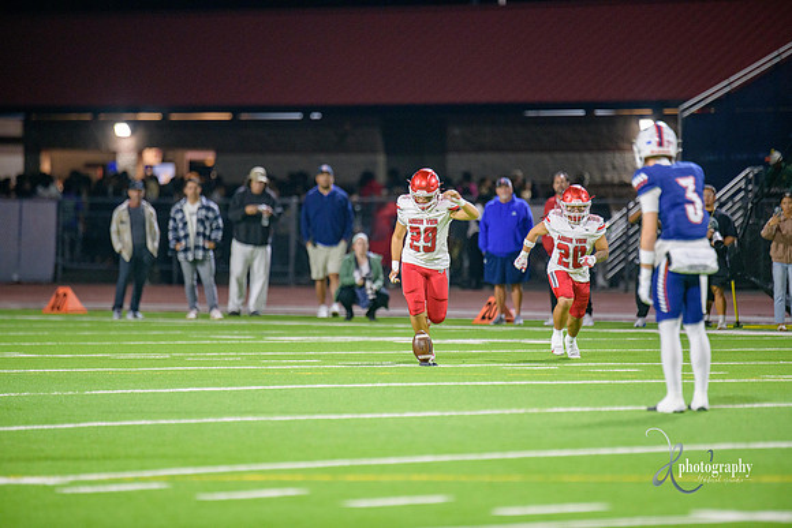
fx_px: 6601
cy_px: 264
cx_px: 396
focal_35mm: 300
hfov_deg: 6.9
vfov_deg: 4.6
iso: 2000
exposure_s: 1/250
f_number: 2.8
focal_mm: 300
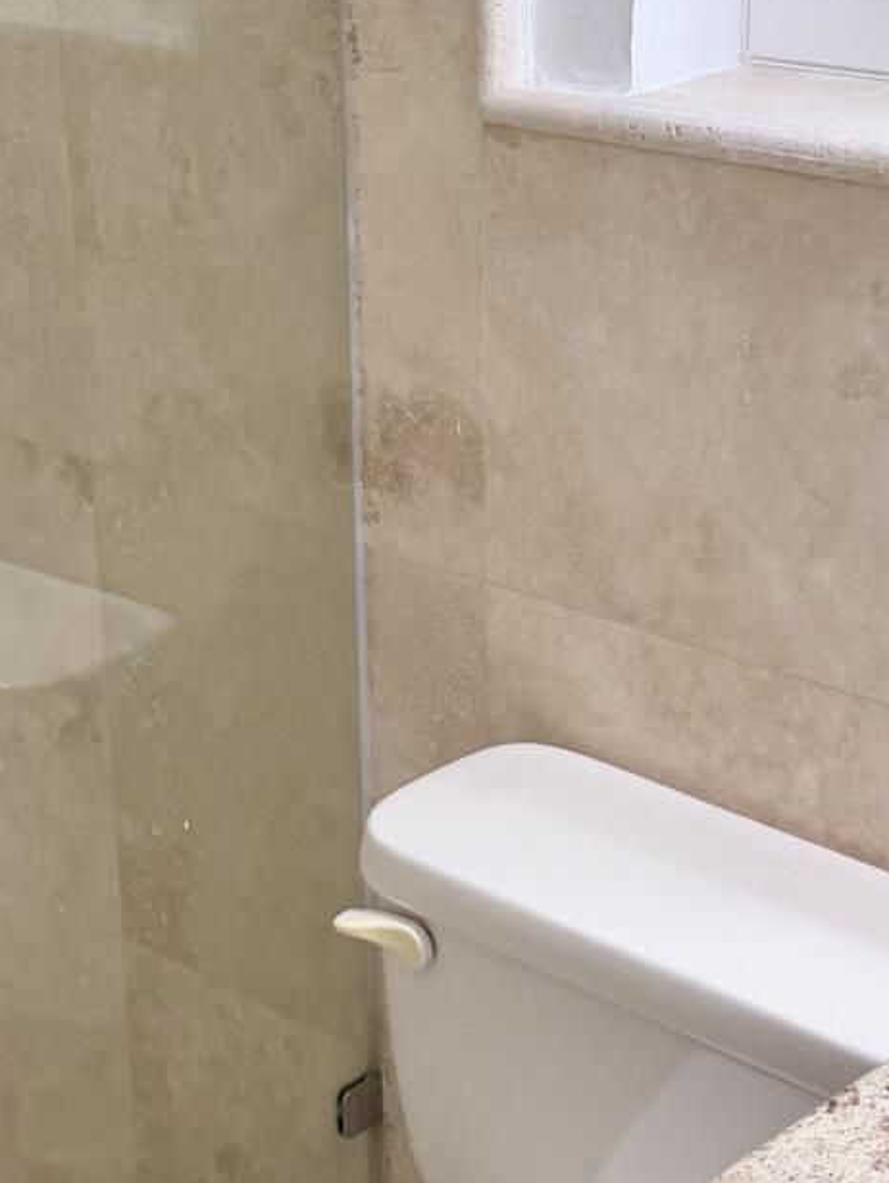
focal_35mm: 78
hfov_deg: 18.9
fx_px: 2668
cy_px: 619
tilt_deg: -21.7
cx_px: 456
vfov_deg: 25.0
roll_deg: +0.8
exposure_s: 1/120
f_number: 1.78
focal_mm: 6.76
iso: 80
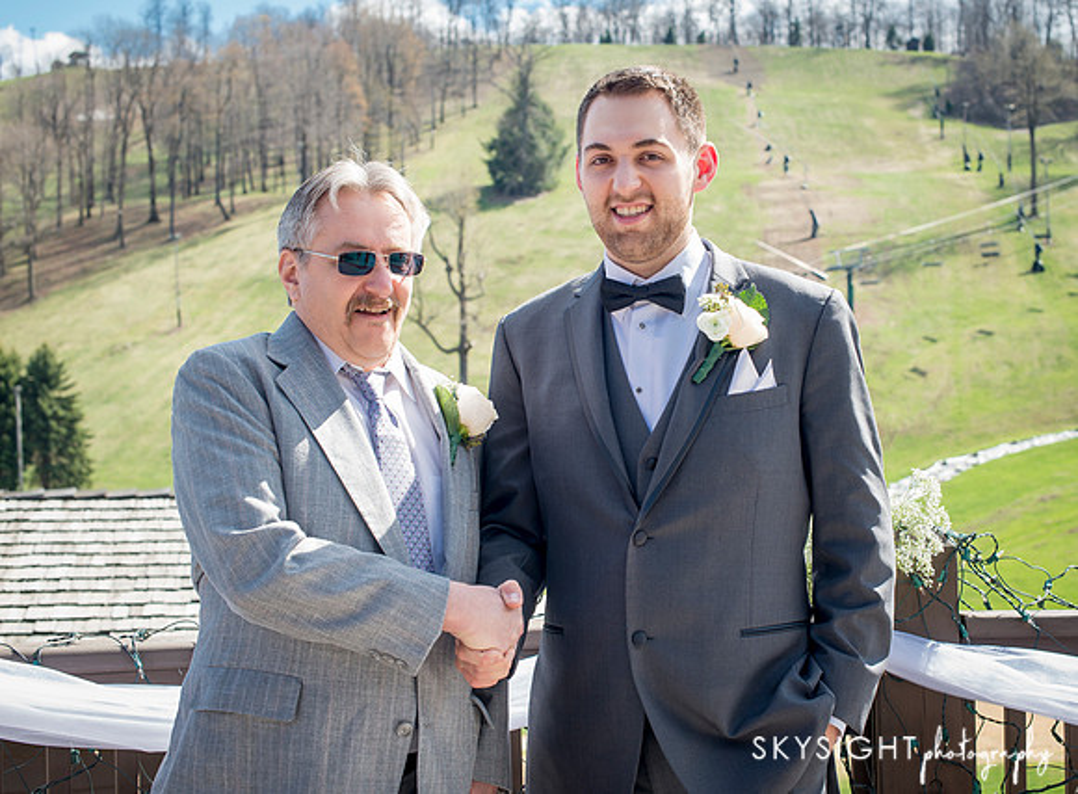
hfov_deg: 33.4
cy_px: 398
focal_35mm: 58
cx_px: 643
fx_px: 1792
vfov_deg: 25.0
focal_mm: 50
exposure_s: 1/200
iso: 200
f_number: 7.1
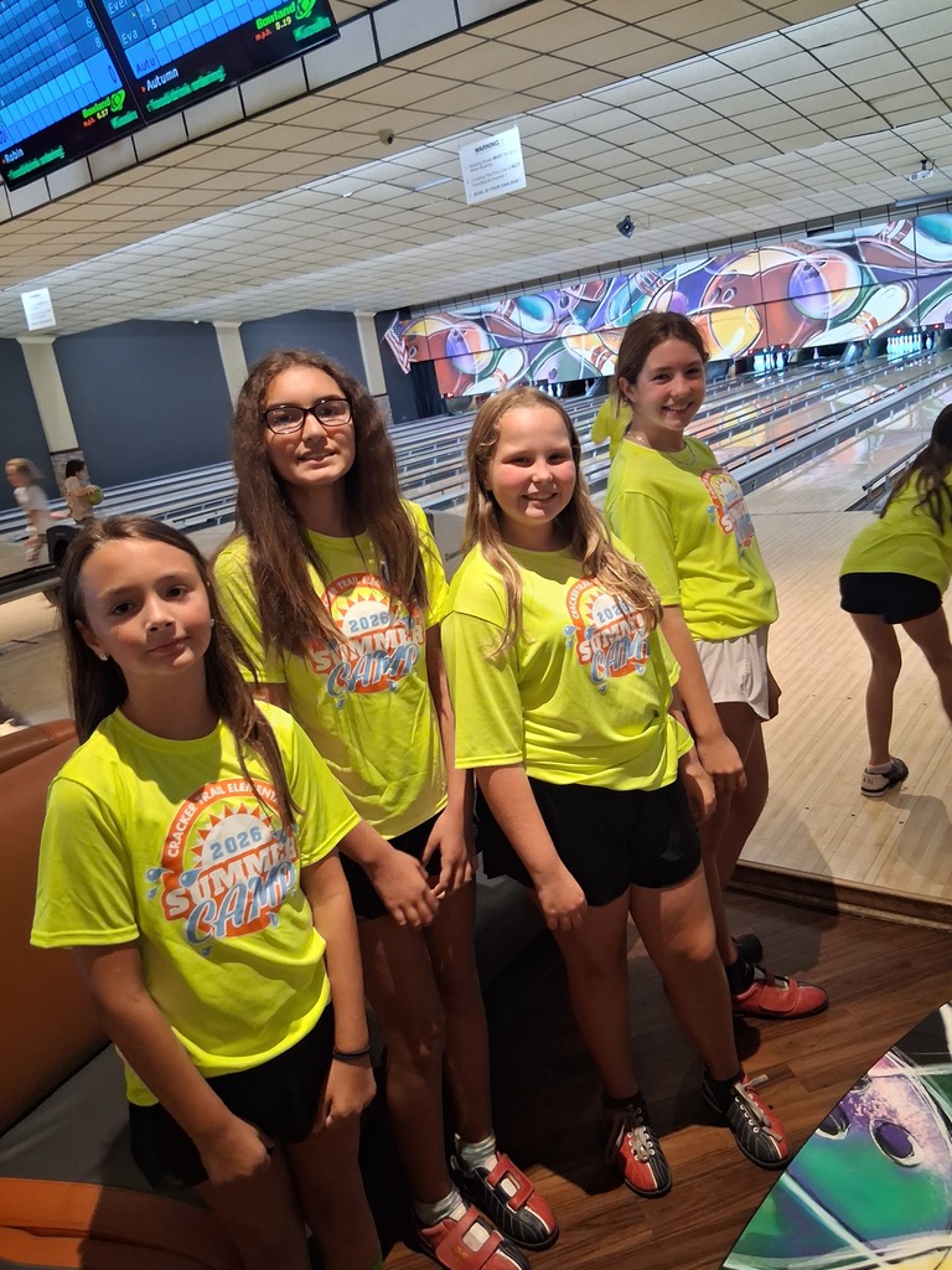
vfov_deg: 67.3
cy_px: 635
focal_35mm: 26
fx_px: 953
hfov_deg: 53.1
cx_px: 476
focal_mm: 3.98
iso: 400
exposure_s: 1/30
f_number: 1.8
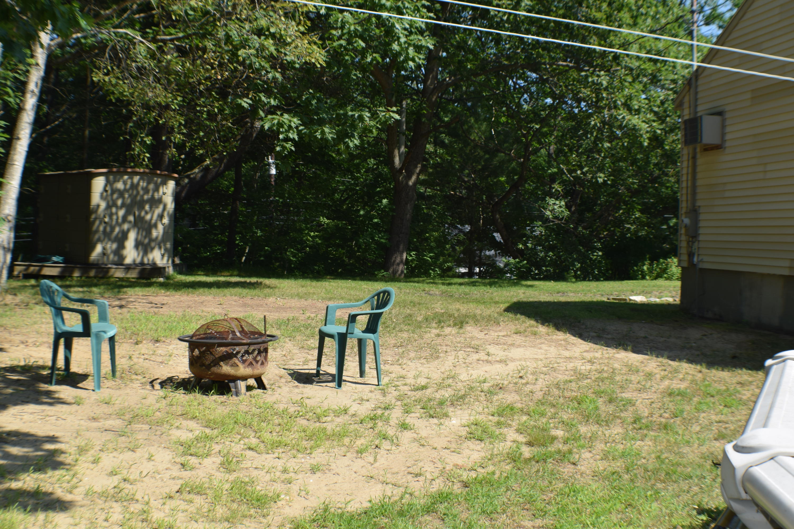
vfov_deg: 19.7
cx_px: 397
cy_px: 264
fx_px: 1522
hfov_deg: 29.2
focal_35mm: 69
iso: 100
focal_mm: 46
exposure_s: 1/200
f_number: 9
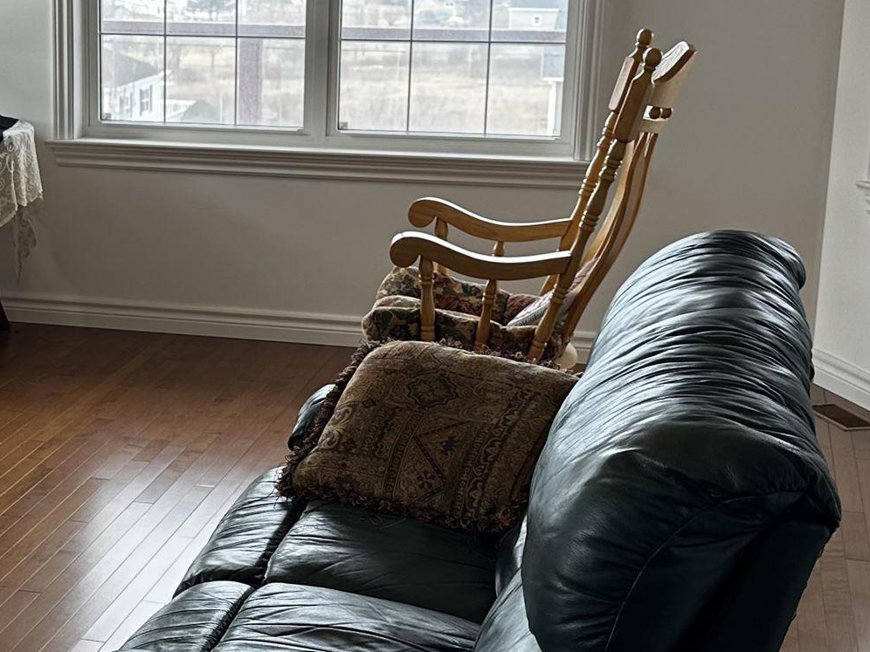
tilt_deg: -13.9
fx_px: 1860
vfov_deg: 19.9
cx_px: 129
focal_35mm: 74
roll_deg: -0.4
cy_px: 321
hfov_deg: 25.7
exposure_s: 1/127
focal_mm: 6.86
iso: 64
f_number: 1.78
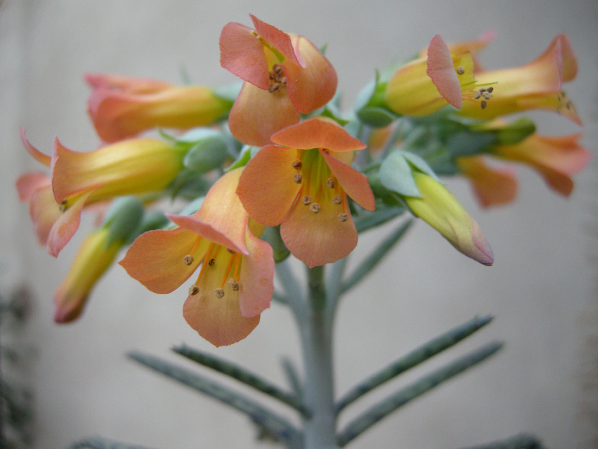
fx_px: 605
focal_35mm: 35
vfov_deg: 40.7
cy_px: 224
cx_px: 299
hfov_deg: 52.6
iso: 244
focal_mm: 7.5
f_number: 2.7
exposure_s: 1/62.4
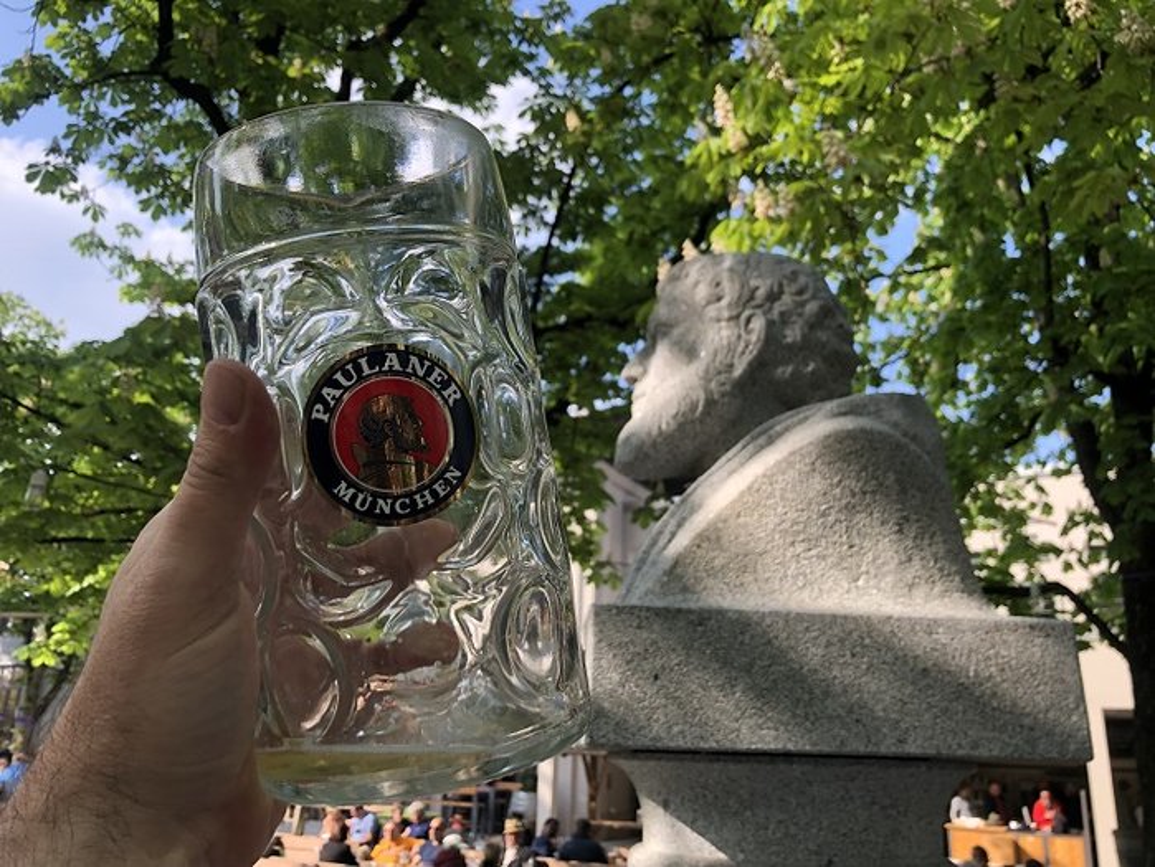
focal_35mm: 28
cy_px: 434
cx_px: 578
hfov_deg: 63.4
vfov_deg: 49.8
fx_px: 935
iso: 20
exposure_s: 1/378
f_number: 1.8
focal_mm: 3.99
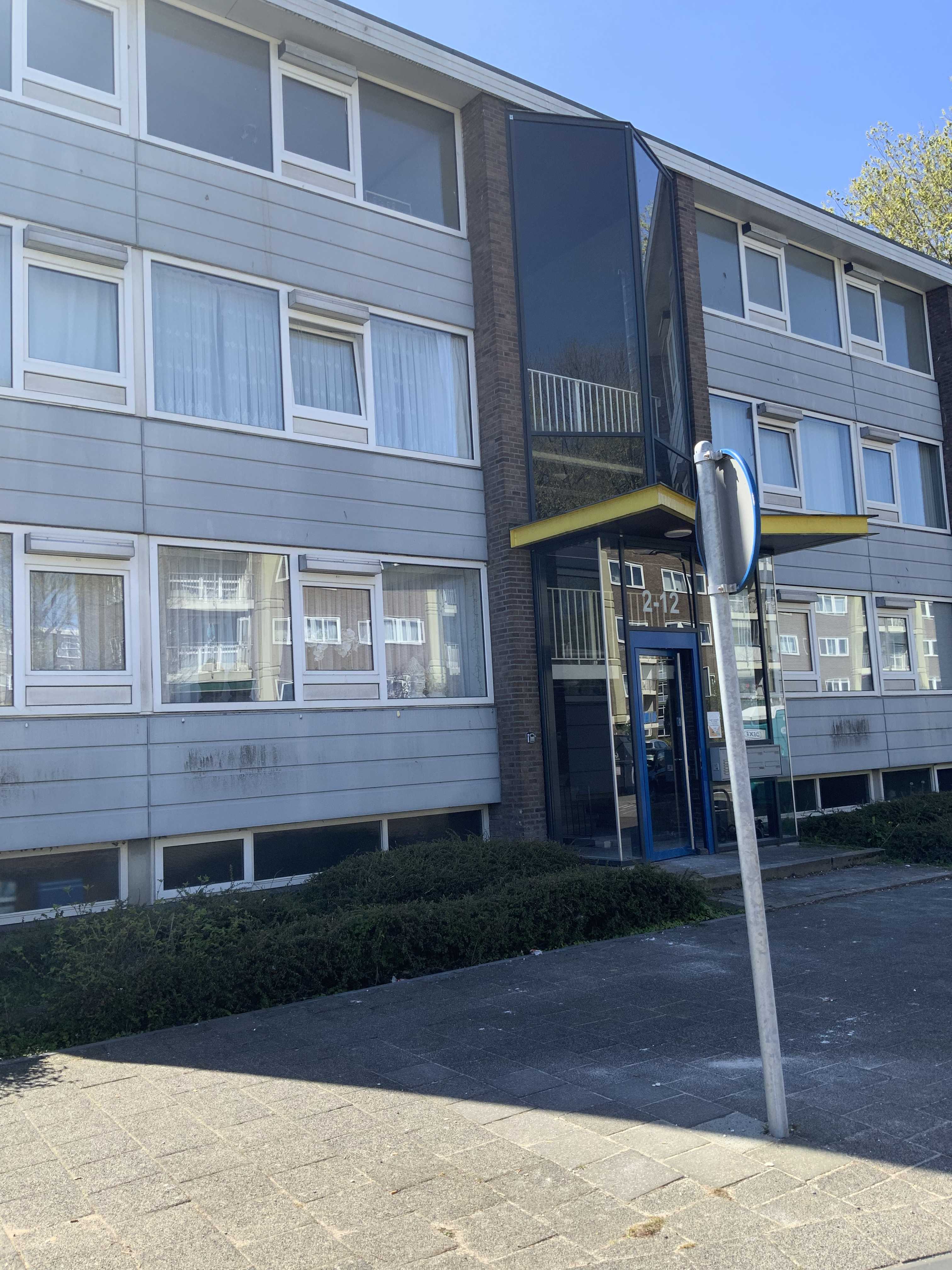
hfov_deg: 48.2
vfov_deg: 61.7
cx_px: 476
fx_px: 1063
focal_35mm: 29
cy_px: 635
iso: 16
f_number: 1.8
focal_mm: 3
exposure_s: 1/709
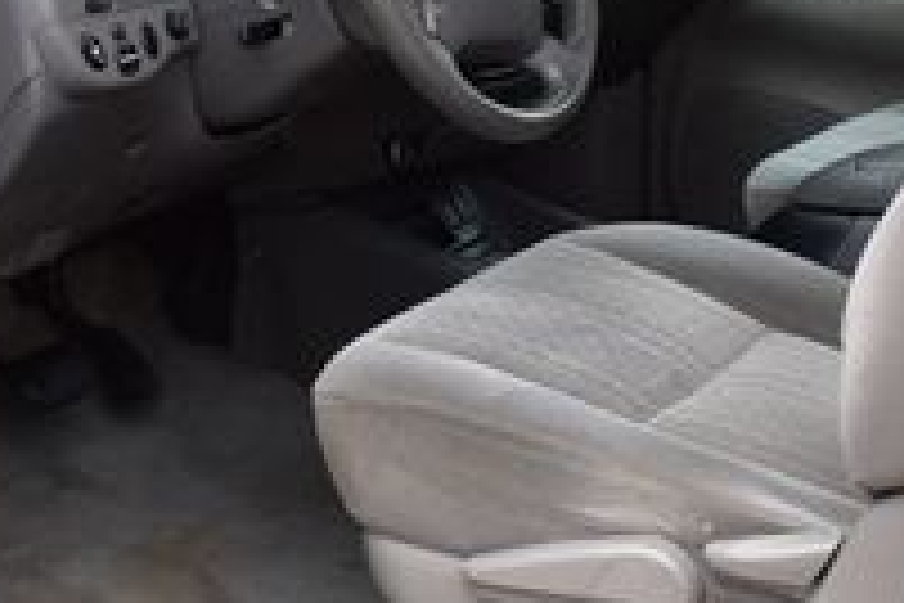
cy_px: 207
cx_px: 297
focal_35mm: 86
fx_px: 2159
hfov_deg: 23.5
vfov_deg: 15.9
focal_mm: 18
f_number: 9
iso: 400
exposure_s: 1/125
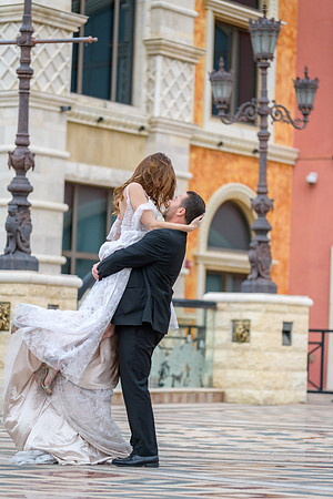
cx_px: 166
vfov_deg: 16.8
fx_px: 1693
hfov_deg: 11.2
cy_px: 250
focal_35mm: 122
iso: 400
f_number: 2.8
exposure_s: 1/3200
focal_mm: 122
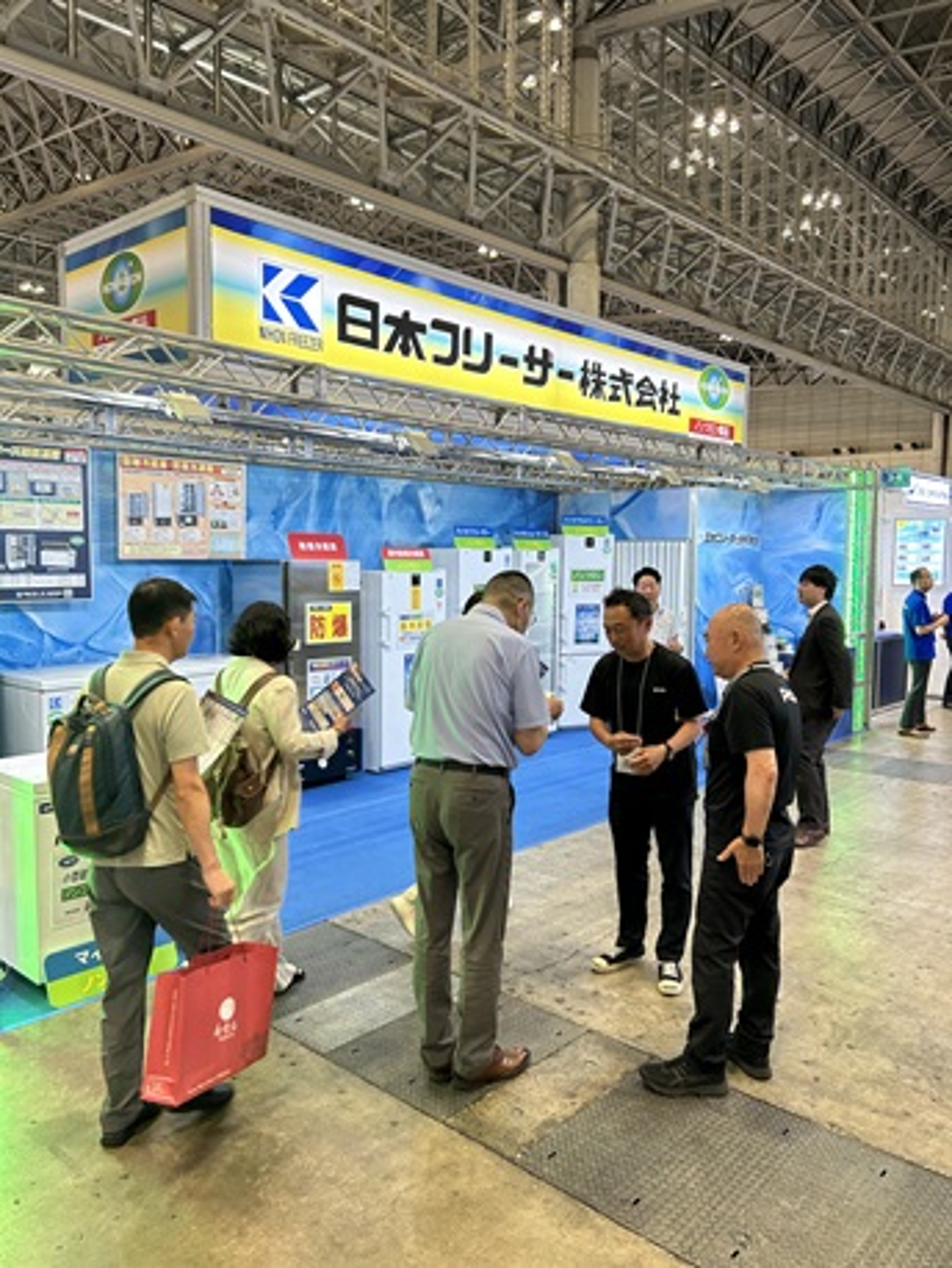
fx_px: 953
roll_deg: +0.0
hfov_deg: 53.1
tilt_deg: -5.0
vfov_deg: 67.3
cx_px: 476
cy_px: 634
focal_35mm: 26
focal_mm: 5.7
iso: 80
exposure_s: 1/108
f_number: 1.5
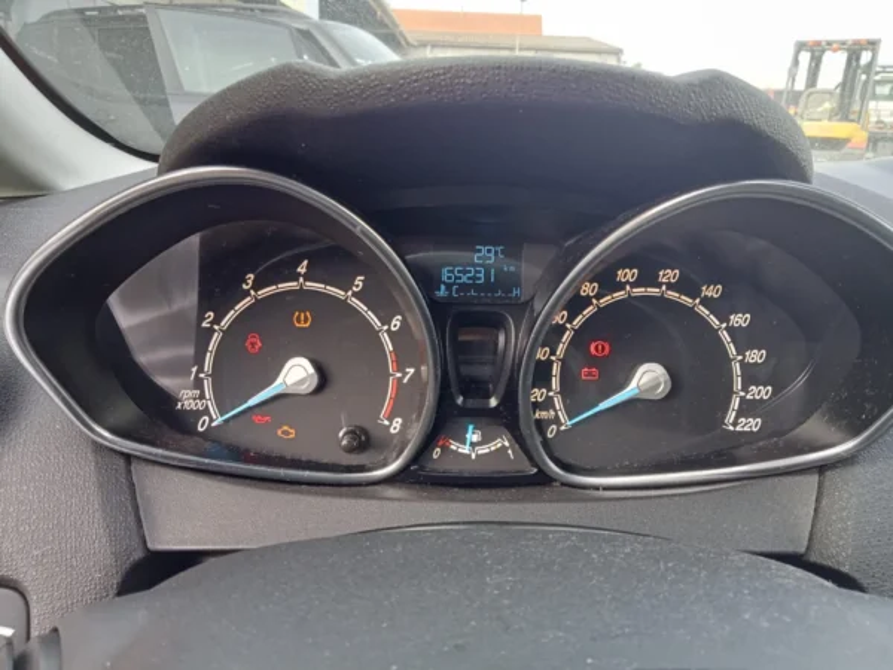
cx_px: 446
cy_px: 335
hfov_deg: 63.4
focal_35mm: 28
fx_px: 722
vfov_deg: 49.7
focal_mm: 3.46
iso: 112
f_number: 2.2
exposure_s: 1/50
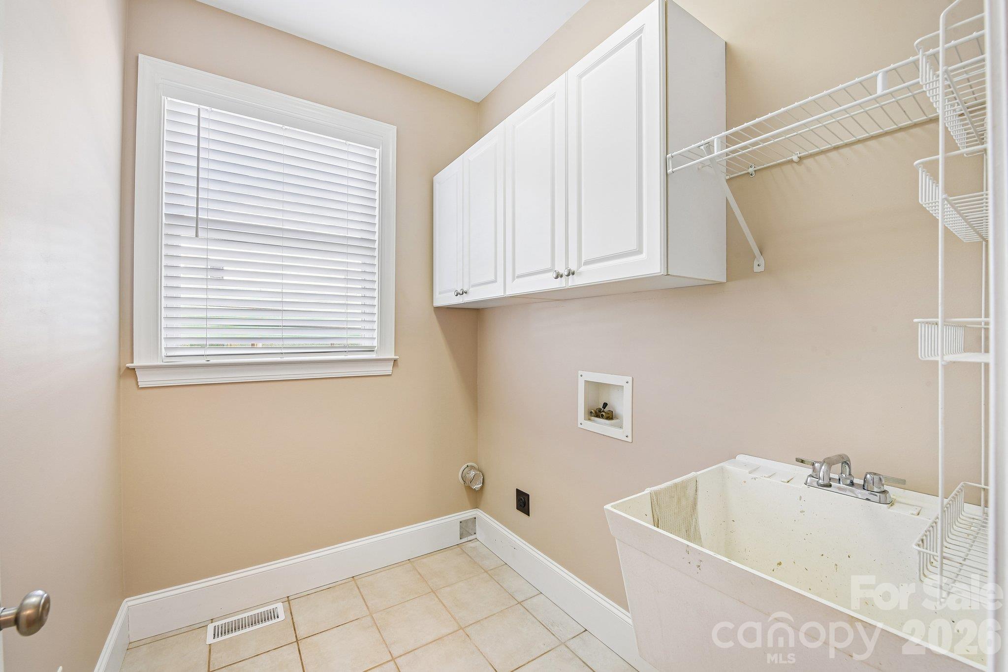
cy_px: 336
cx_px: 504
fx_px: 392
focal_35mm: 14
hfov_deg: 104.3
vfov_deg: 81.2
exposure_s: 1/5
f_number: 11
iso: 200
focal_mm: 14
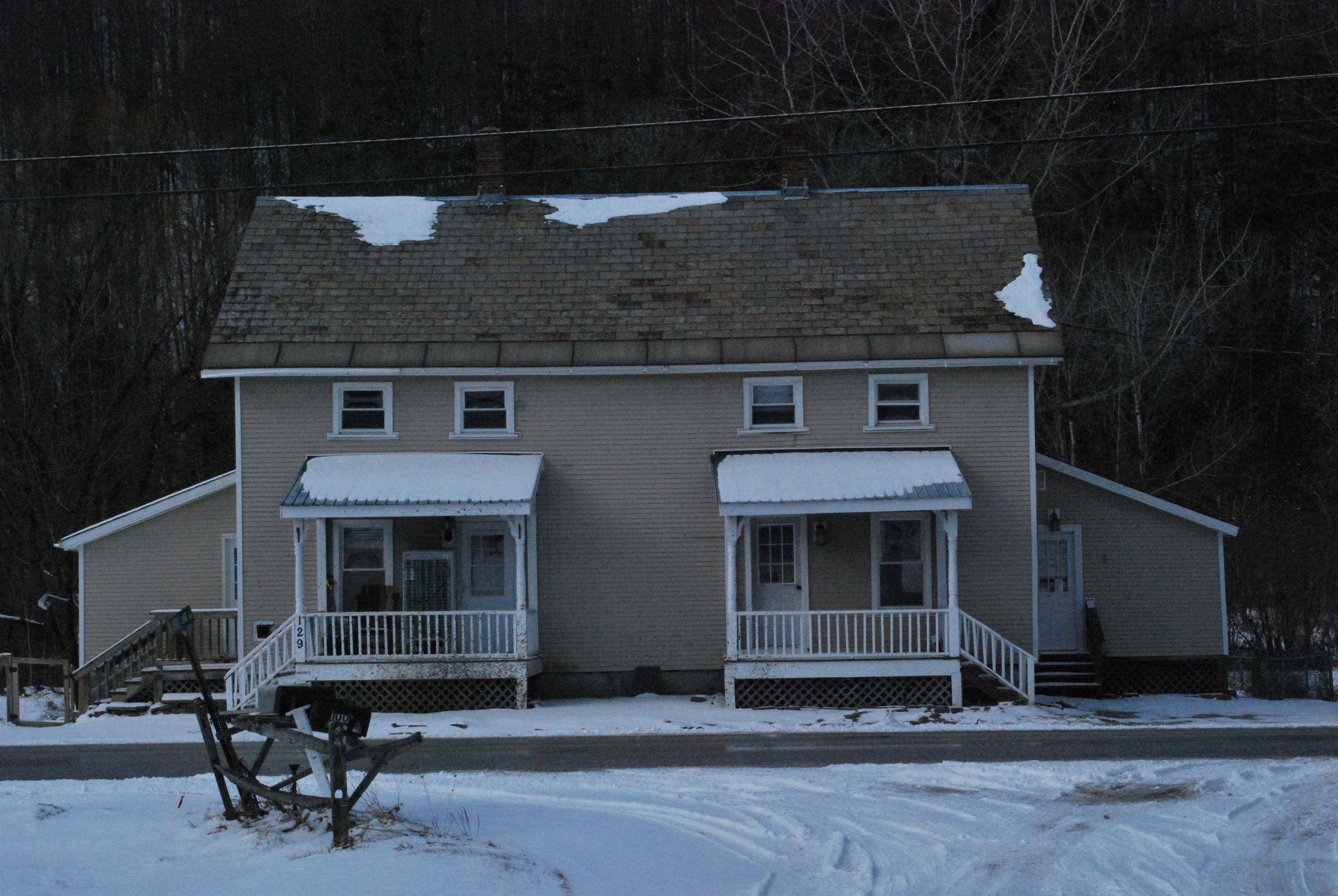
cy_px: 448
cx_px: 669
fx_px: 2679
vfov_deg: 19.0
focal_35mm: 72
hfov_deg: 28.0
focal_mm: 48
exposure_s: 1/1000
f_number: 18
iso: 1600
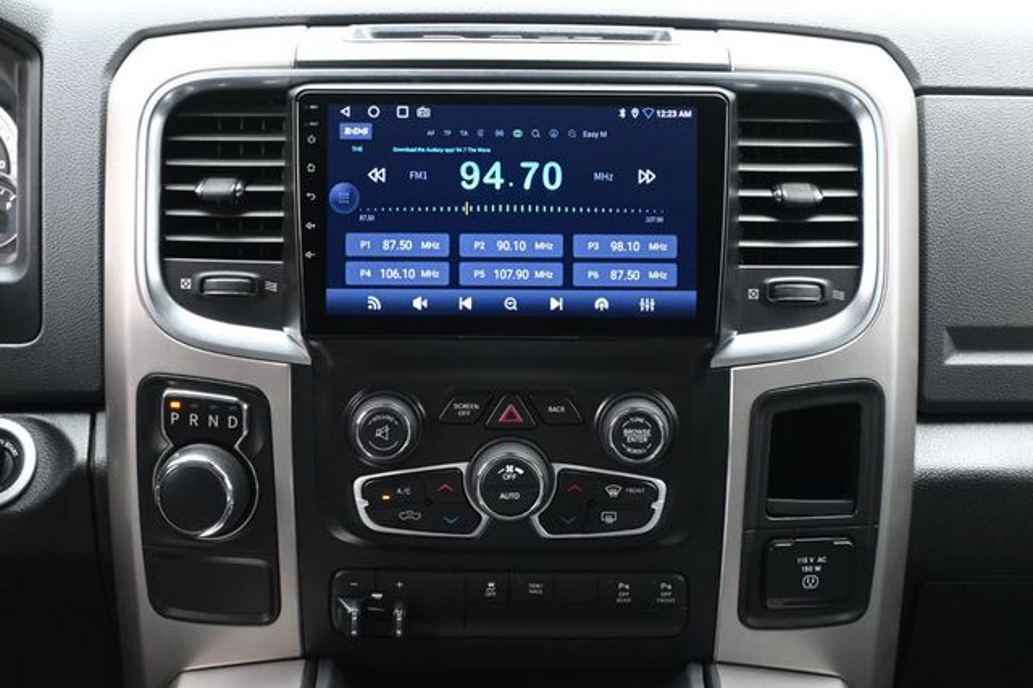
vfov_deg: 23.2
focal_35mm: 58
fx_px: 1678
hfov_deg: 34.2
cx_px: 516
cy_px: 344
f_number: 5.6
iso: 3200
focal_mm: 39
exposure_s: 1/125
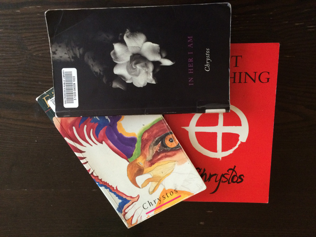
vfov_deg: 48.2
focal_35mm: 29
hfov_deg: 61.7
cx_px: 158
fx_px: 265
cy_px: 118
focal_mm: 4.15
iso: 320
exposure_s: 1/20
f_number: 2.2
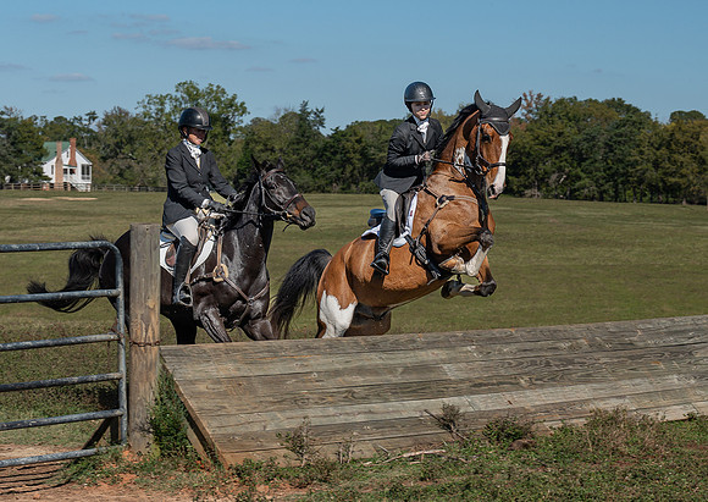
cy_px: 263
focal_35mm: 110
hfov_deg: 18.2
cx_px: 393
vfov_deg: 13.0
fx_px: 2209
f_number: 6.3
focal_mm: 70
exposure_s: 1/500
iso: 200
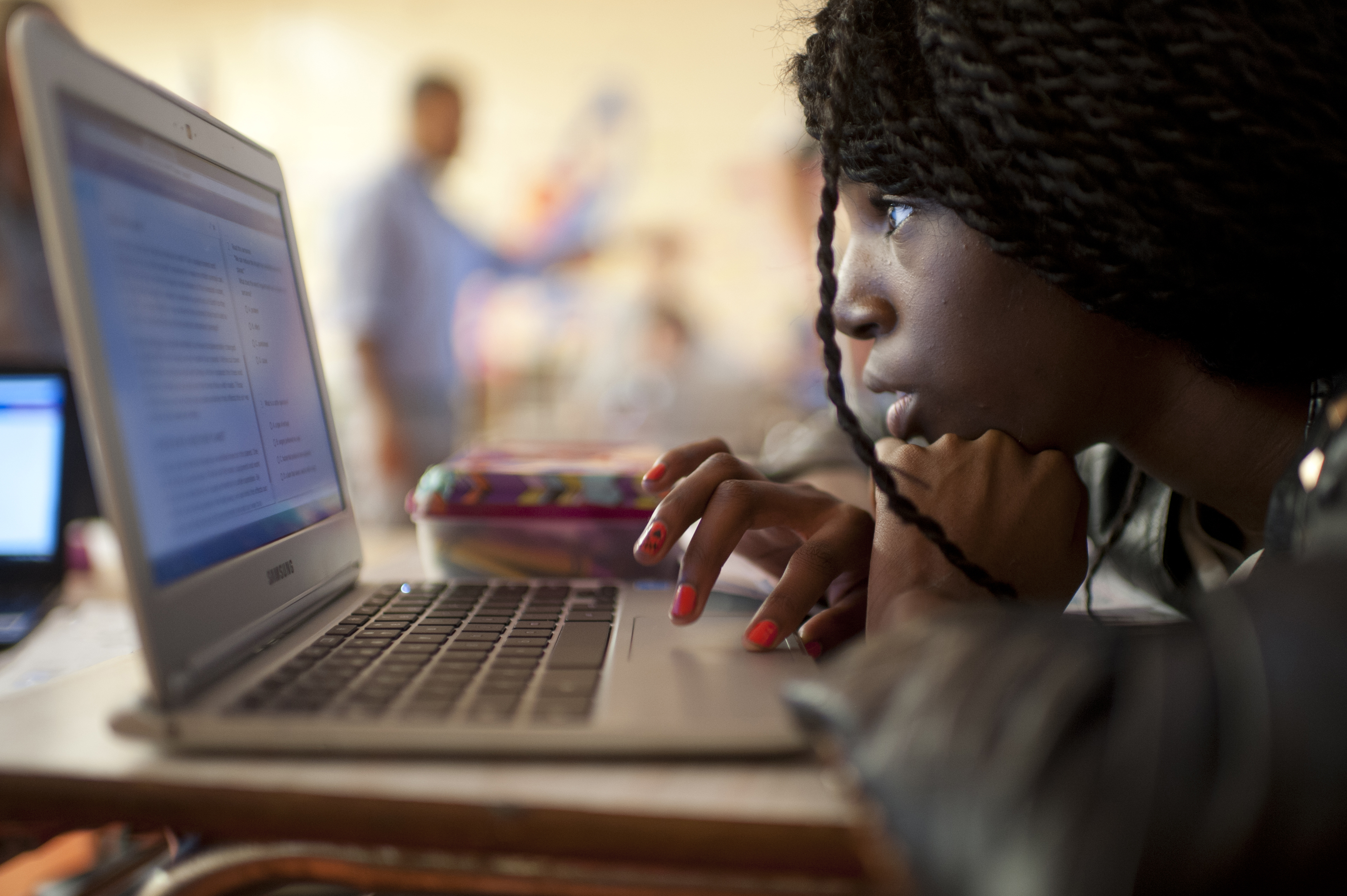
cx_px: 735
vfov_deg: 34.1
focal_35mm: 39
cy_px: 413
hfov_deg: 49.5
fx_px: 1458
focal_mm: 35
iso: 800
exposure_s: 1/100
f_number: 1.4
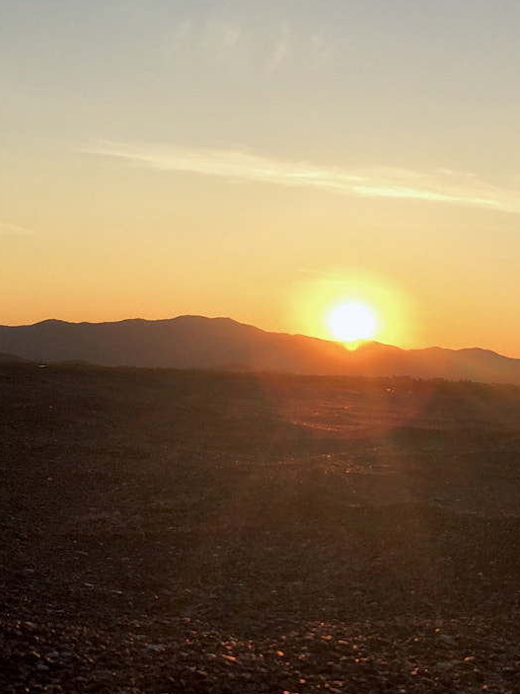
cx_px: 357
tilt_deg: +4.1
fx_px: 1322
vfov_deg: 29.4
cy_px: 327
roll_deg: -1.5
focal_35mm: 66
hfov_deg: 22.1
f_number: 2.2
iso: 32
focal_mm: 4.15
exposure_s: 1/1721
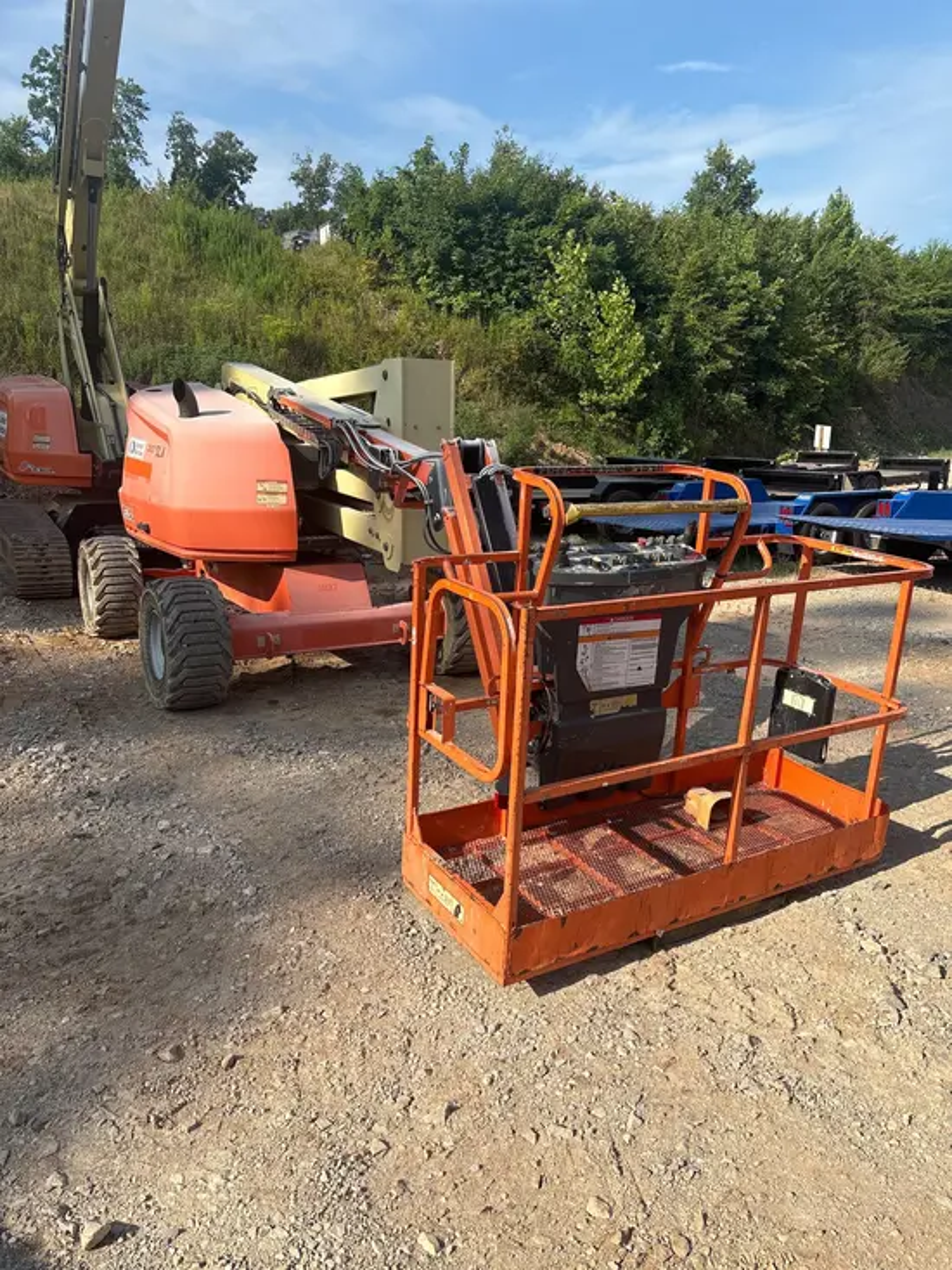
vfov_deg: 67.3
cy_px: 635
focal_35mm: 26
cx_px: 476
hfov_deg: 53.1
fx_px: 953
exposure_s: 1/2451
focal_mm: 5.96
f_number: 1.6
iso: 50
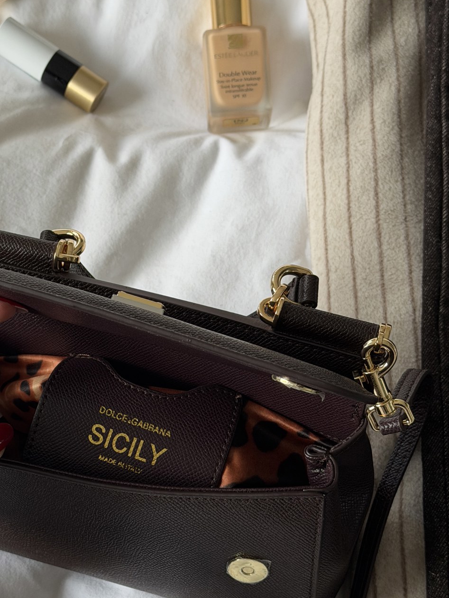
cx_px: 128
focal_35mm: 76
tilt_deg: -65.9
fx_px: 1315
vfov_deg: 25.5
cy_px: 401
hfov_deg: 19.3
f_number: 1.78
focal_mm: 6.76
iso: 50
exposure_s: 1/162
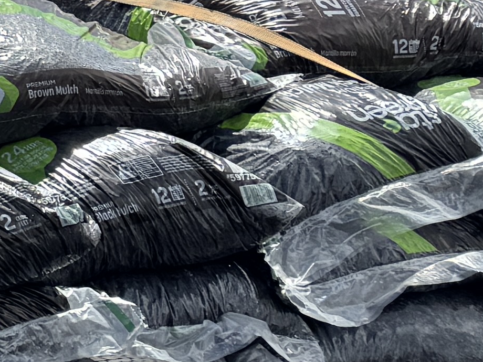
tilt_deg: -0.6
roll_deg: +1.5
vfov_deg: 9.8
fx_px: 2079
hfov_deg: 10.3
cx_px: -881
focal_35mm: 149
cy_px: -93
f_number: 1.78
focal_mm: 6.76
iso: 80
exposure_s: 1/5348
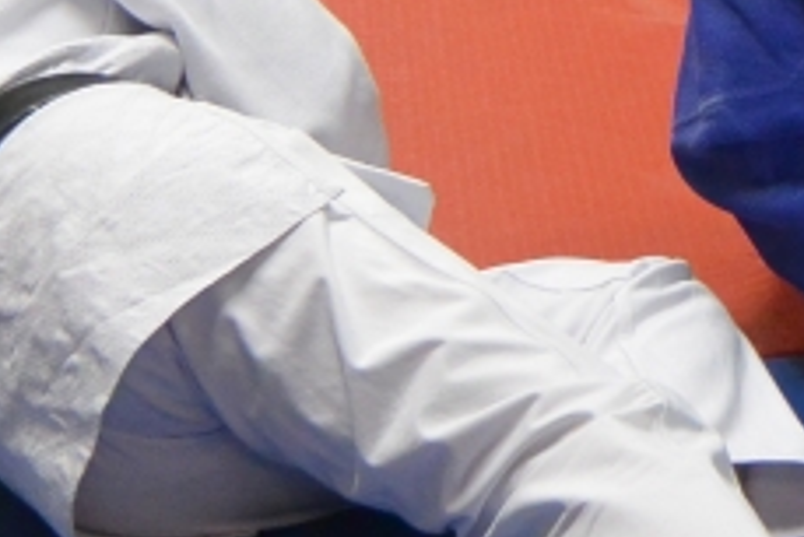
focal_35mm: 174
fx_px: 3888
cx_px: 1053
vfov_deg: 7.7
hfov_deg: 11.5
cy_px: -354
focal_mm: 14.4
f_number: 4.5
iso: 800
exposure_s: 1/50
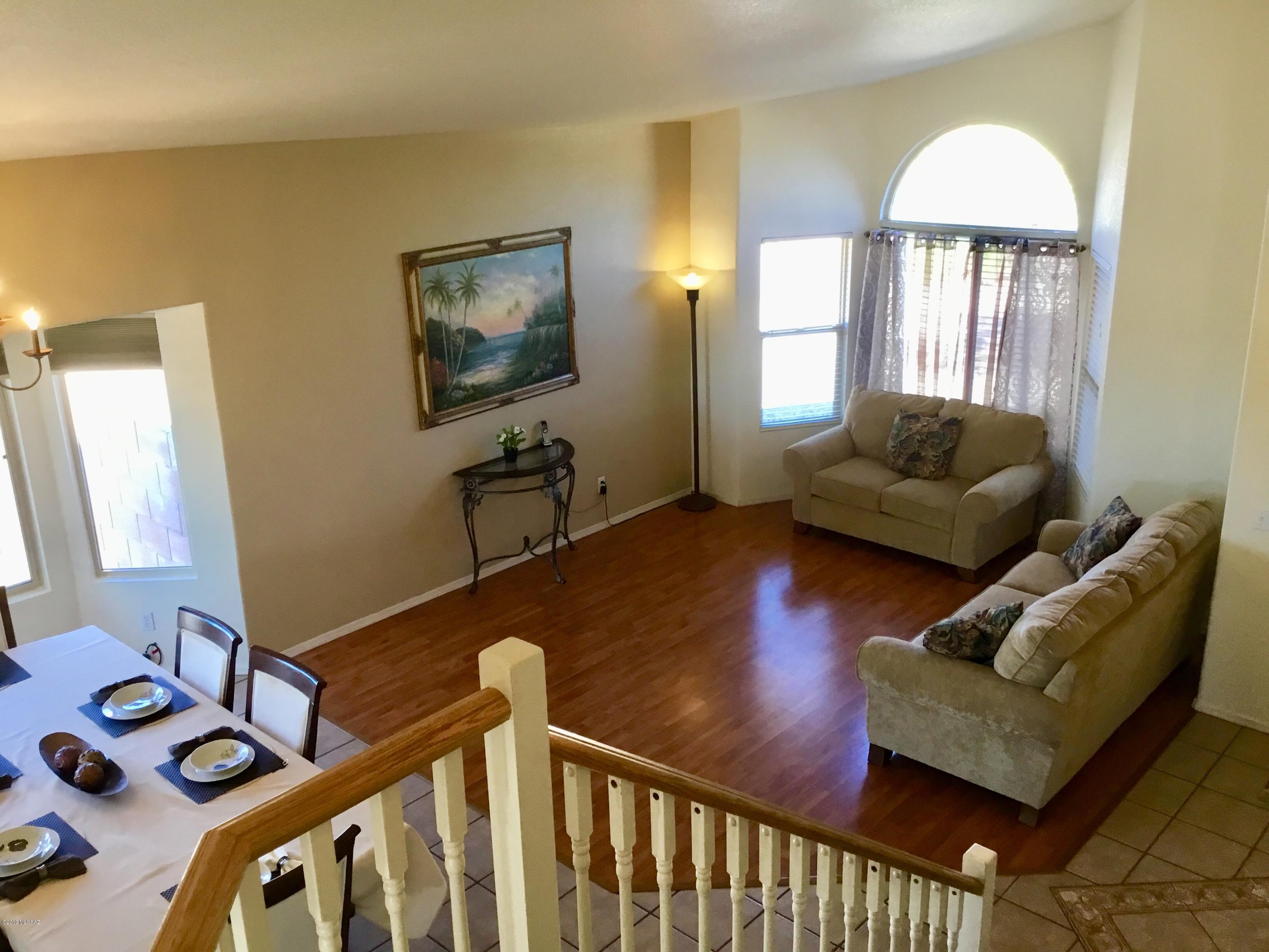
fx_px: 1136
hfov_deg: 58.4
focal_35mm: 31
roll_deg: +1.5
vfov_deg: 45.4
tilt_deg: -19.2
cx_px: 634
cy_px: 476
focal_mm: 3.3
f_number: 2.4
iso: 32
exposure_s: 1/30
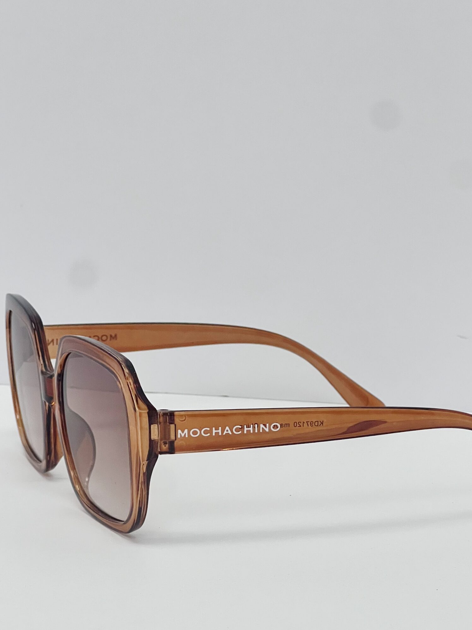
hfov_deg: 14.9
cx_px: 288
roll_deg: -1.8
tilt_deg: -11.8
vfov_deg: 19.8
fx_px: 1800
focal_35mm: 99
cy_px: 386
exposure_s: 1/120
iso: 200
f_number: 2.8
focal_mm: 9
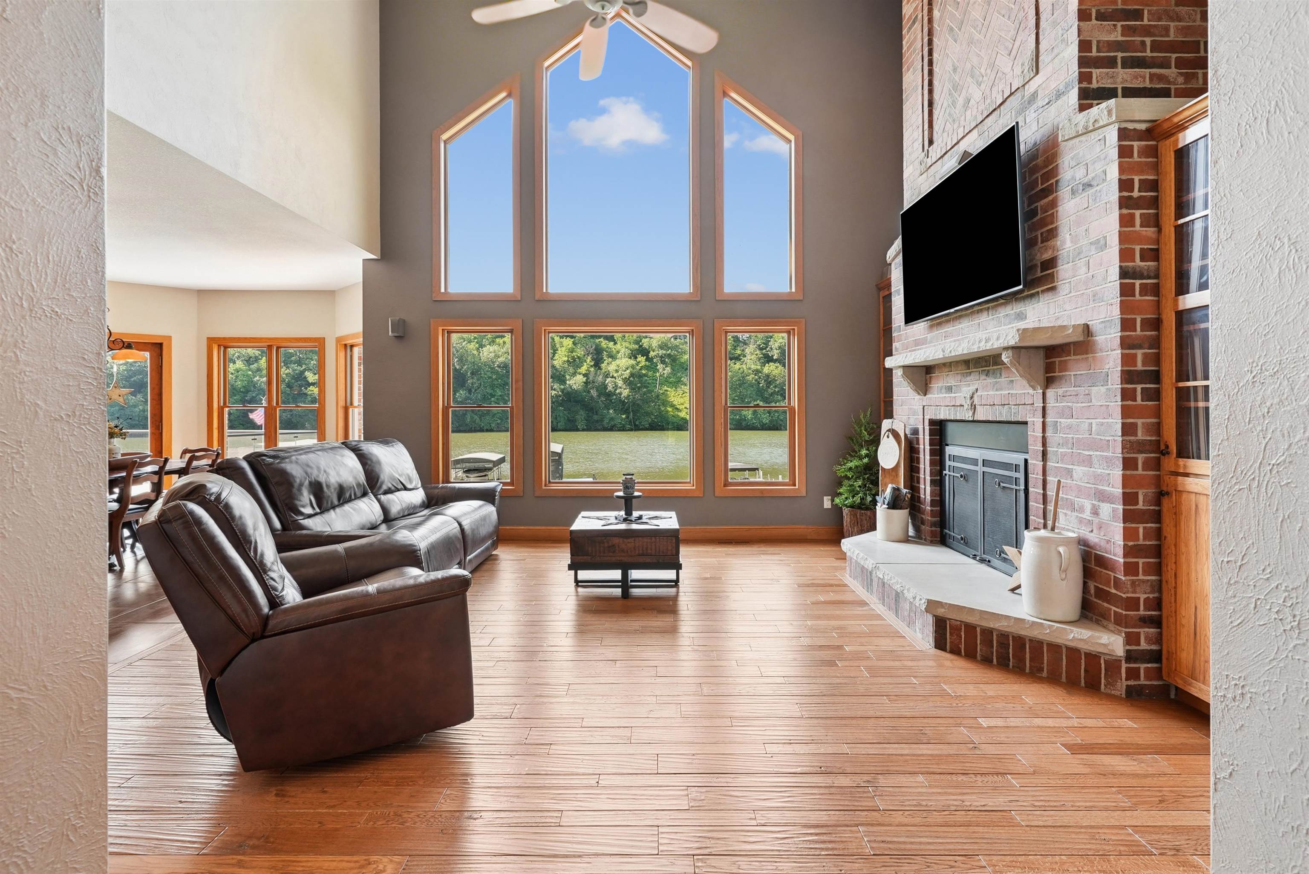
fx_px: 618
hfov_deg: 93.3
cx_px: 654
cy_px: 437
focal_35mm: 17
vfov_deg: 70.5
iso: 400
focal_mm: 17
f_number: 9
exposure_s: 1/50
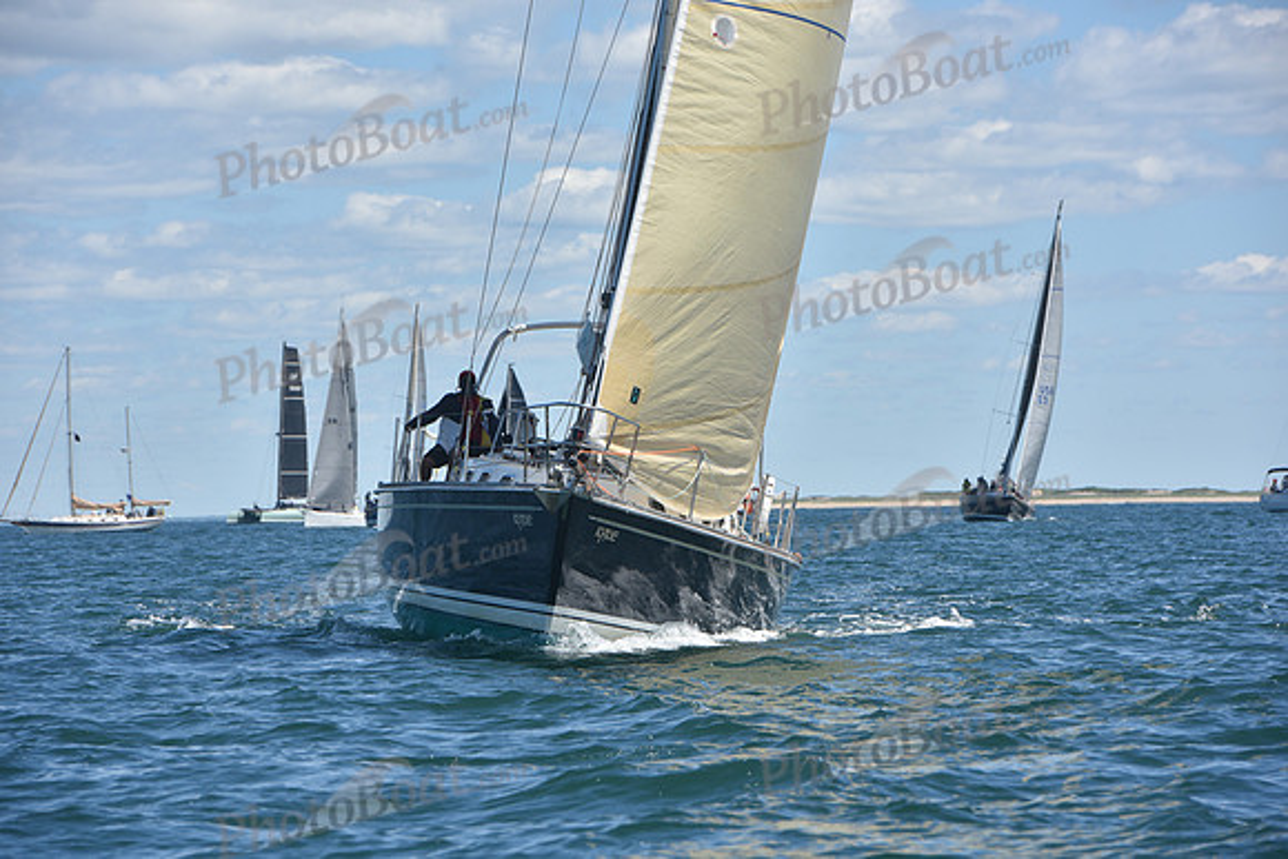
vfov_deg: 6.9
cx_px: 644
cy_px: 430
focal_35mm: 200
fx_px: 7157
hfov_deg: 10.3
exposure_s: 1/800
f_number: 9
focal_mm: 200
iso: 250
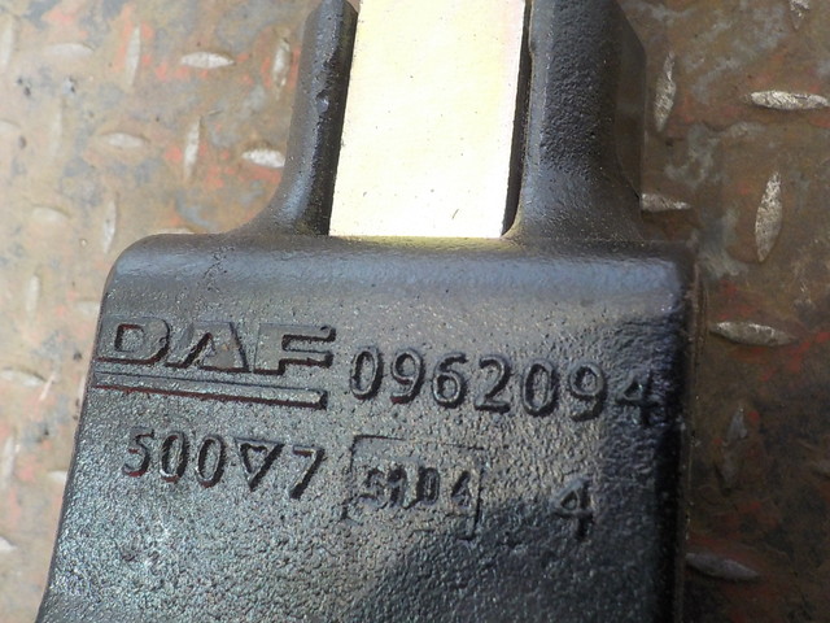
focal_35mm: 30
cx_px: 415
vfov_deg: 46.8
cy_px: 312
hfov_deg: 60.0
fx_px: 719
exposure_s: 1/30
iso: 360
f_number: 3.3
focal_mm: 4.1
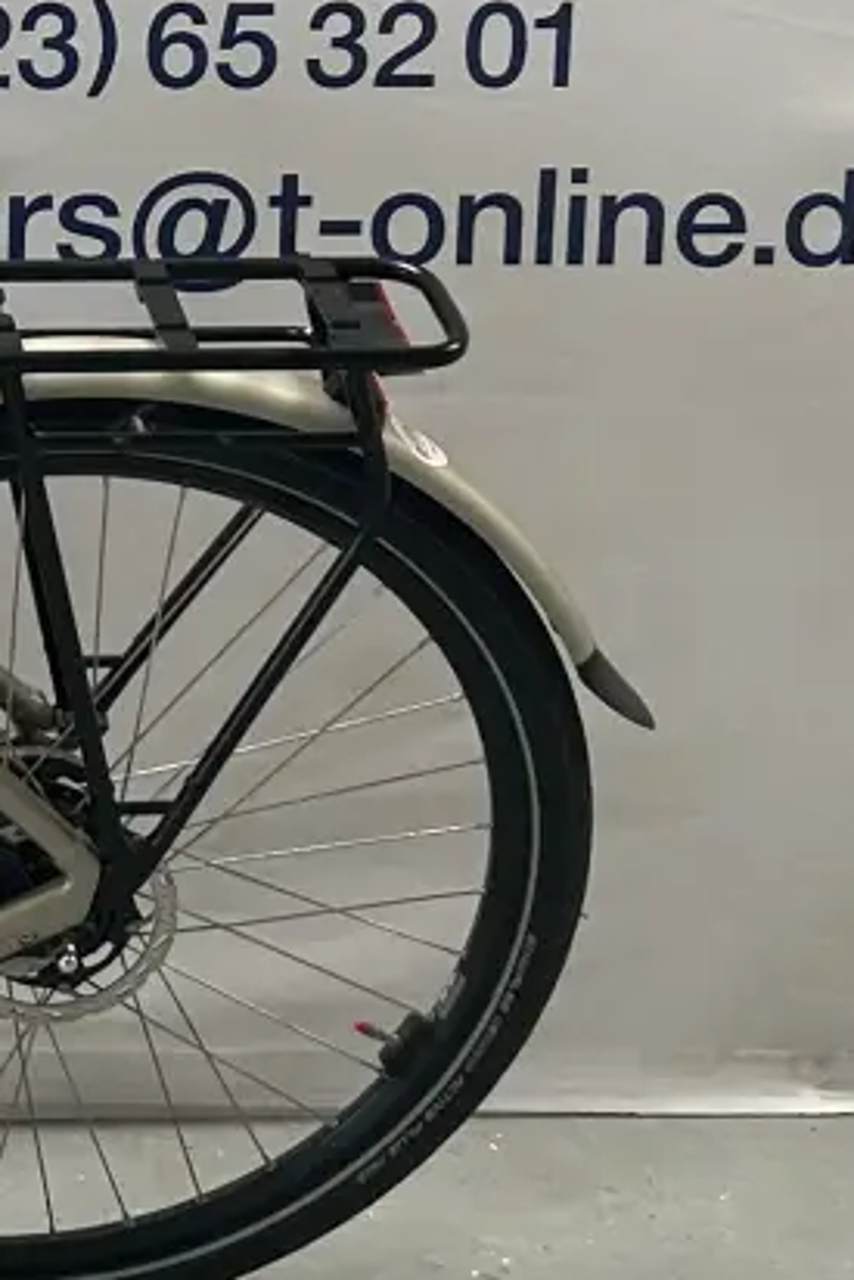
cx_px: -447
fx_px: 4479
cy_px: -9
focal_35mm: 126
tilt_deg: -14.2
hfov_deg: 10.5
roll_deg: -0.3
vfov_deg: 15.9
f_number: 1.5
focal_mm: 5.7
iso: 50
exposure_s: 1/121
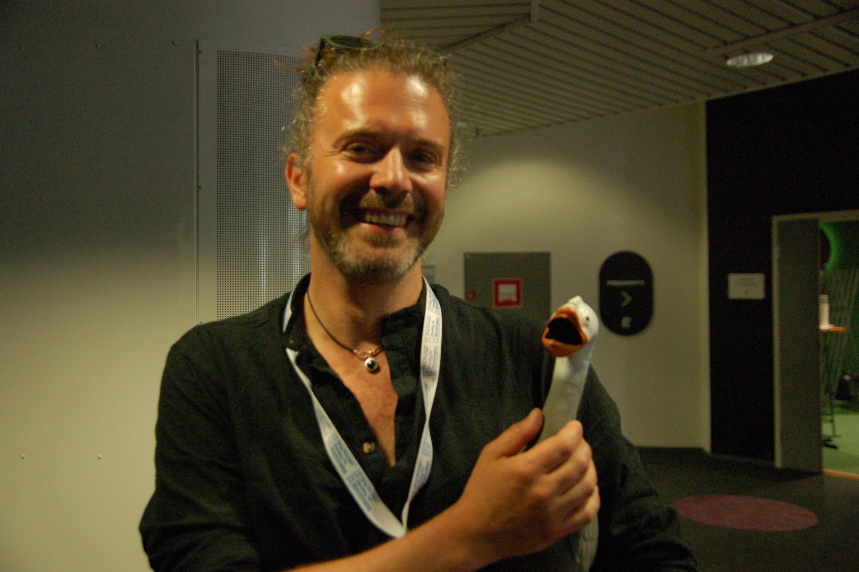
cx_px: 430
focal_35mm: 36
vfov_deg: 36.8
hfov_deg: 53.2
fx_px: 858
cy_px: 286
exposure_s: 1/125
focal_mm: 24
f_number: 2.8
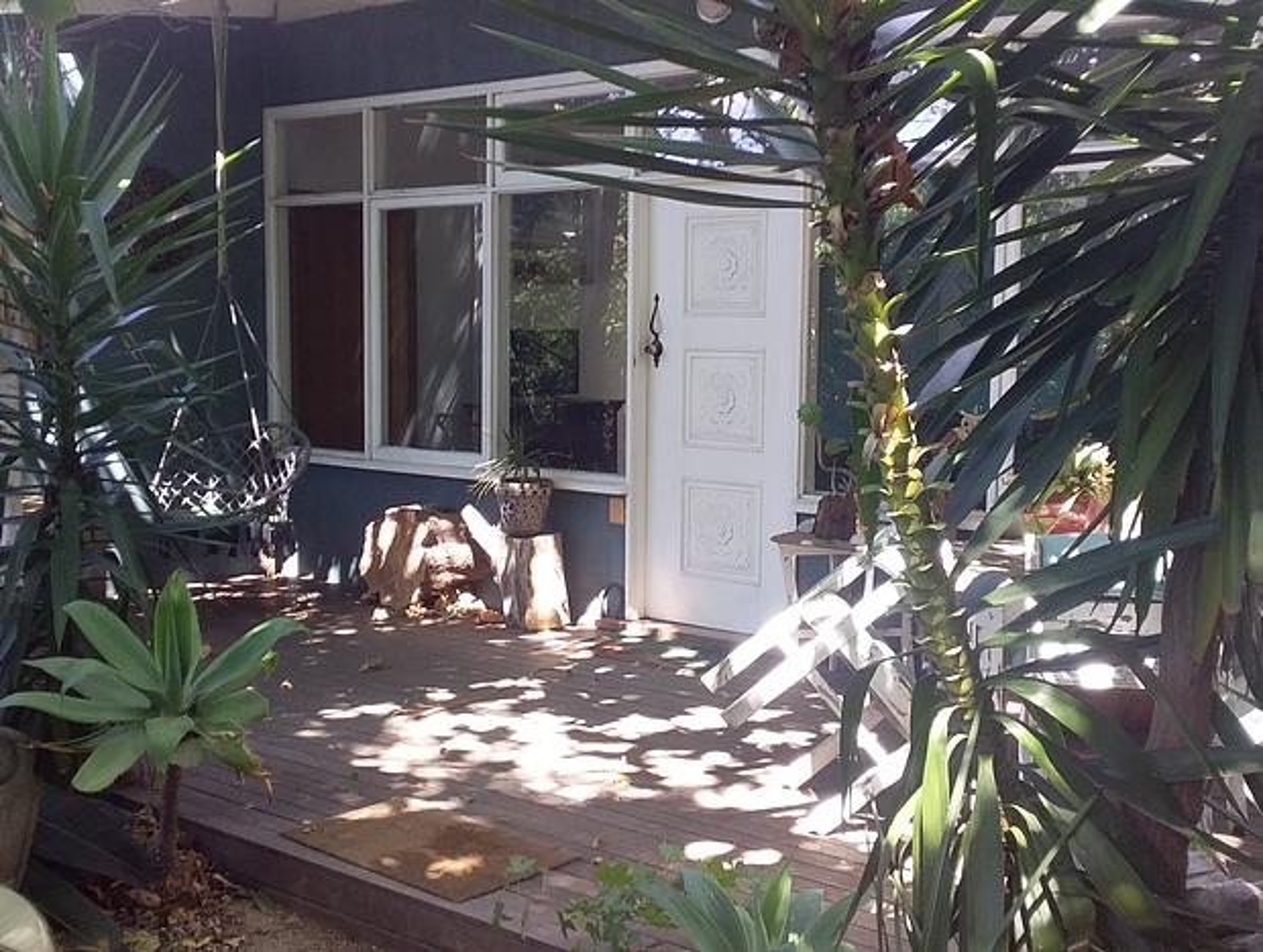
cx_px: 632
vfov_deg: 45.6
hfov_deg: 58.3
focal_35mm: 31
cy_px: 476
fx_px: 1133
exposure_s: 1/50
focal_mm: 3.3
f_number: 2.2
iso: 40
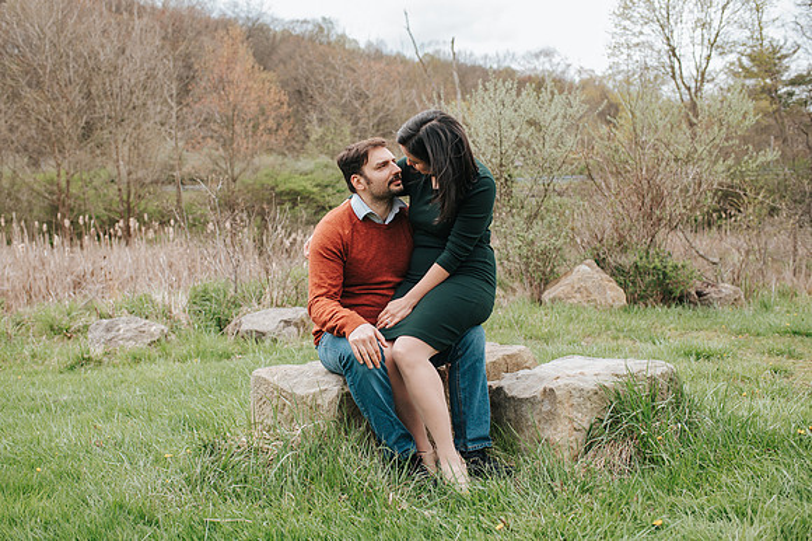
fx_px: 842
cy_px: 270
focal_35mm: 37
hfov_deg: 51.5
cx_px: 379
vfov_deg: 35.6
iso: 160
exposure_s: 1/500
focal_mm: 35
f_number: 3.2
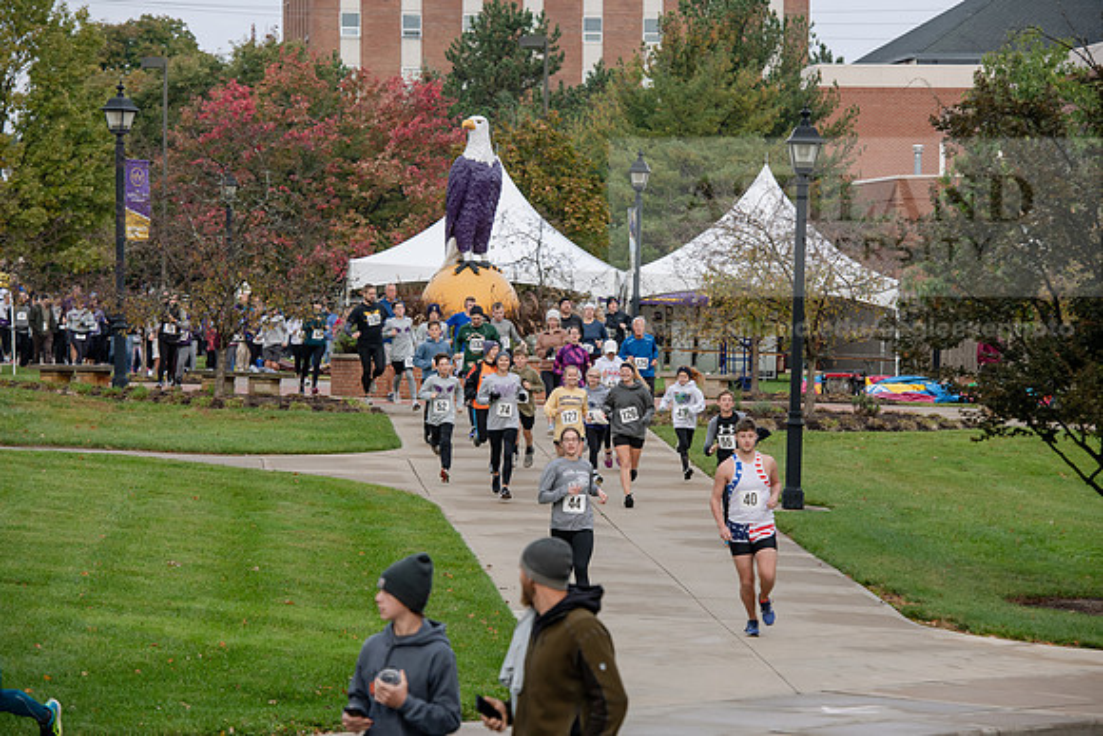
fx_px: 4443
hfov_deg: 14.2
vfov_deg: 9.5
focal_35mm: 145
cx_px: 552
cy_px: 368
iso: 500
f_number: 6.3
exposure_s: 1/400
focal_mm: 145
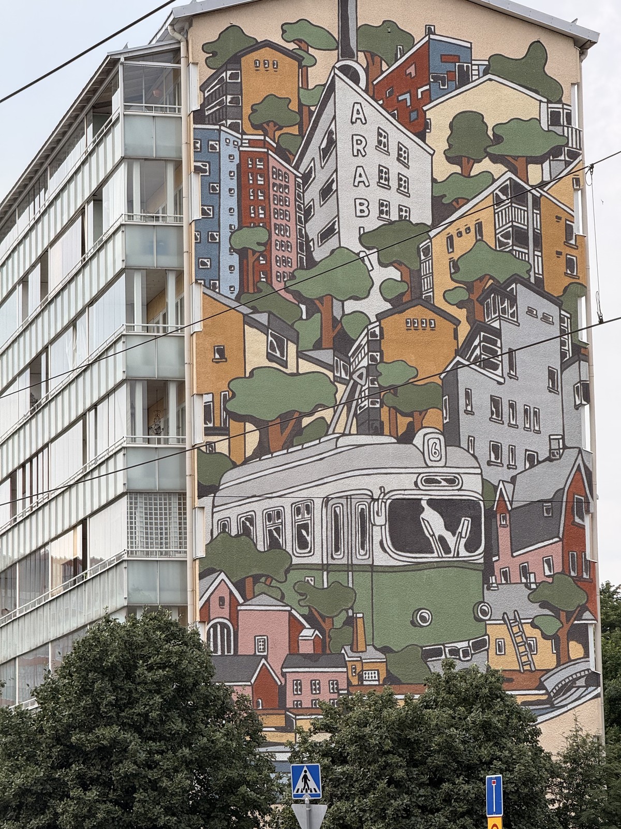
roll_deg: +0.6
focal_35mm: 120
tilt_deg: +9.2
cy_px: 414
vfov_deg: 16.4
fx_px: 2870
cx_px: 310
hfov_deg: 12.3
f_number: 2.8
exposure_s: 1/1148
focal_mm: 15.66
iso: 64
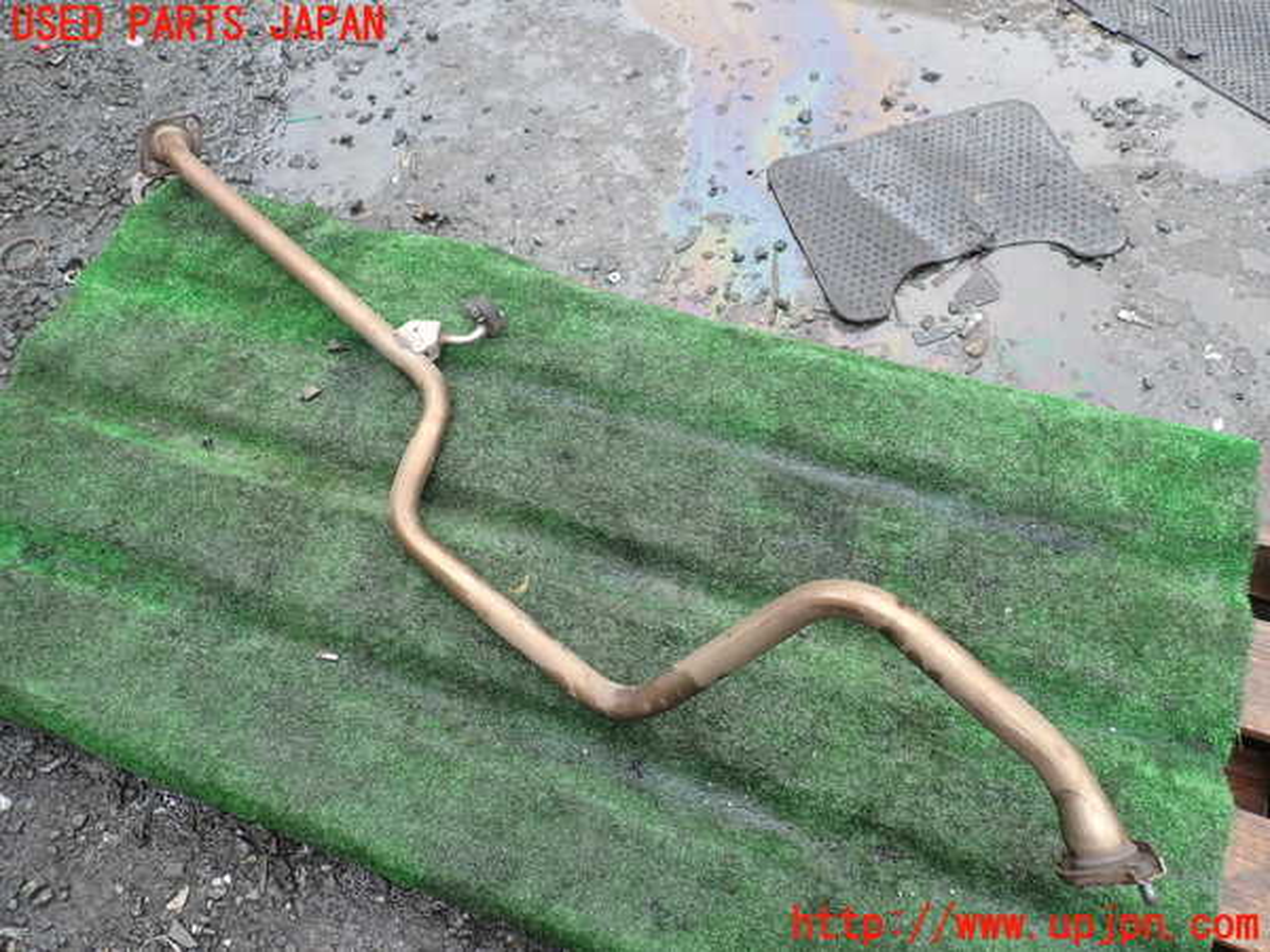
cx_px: 635
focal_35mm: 25
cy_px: 476
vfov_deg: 54.9
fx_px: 917
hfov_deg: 69.4
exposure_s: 1/250
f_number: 2.8
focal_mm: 4.5
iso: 100
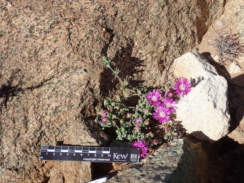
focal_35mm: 40
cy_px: 92
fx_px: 282
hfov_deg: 46.8
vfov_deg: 36.0
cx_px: 122
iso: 100
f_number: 4
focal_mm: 7.34
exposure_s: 1/800
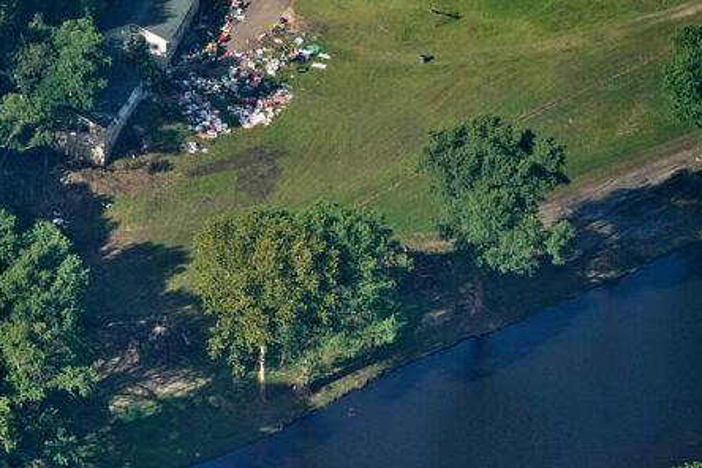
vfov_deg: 1.3
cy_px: 228
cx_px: 232
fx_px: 21097
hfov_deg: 1.9
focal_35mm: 1082
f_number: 5.6
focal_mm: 800
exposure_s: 1/2500
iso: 800
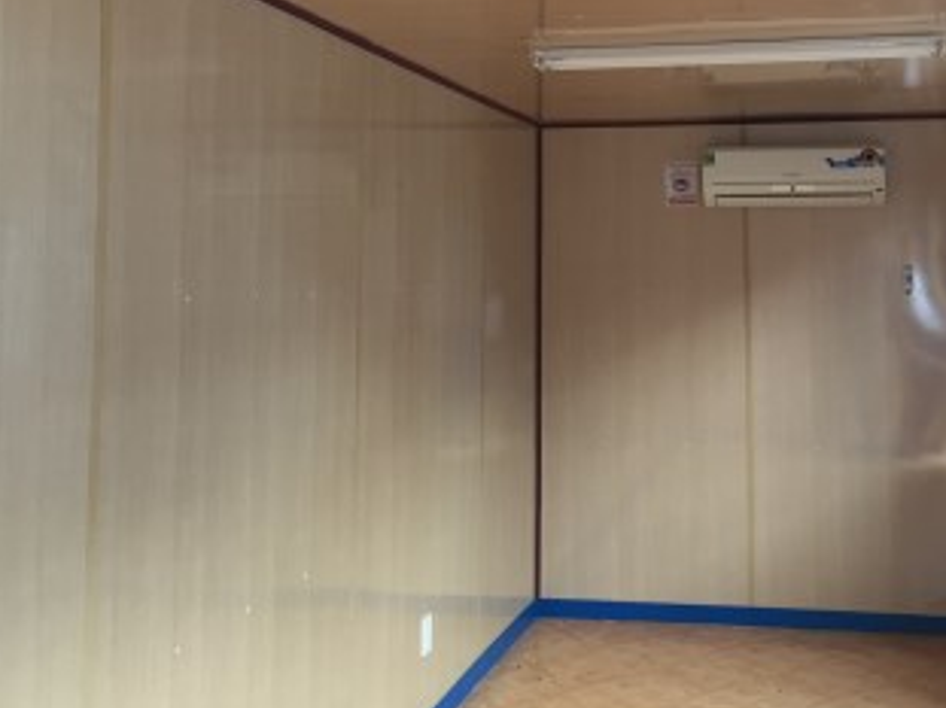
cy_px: 208
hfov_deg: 43.9
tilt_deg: +0.8
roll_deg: -1.4
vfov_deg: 33.9
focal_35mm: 42
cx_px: 663
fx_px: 1147
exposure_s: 1/33
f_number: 2.2
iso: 125
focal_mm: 4.15
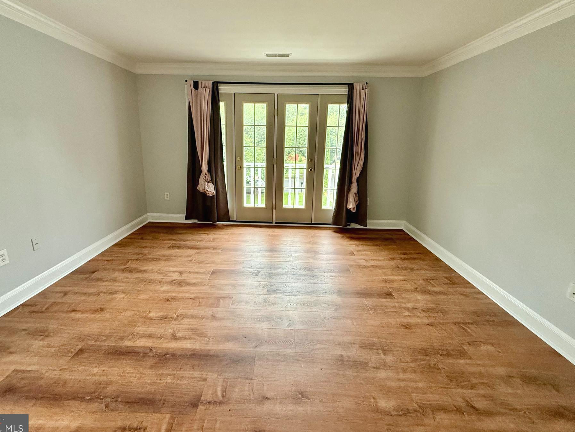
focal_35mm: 16
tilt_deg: -12.3
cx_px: 277
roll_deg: -1.1
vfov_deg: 77.9
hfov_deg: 94.5
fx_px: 266
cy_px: 194
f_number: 2.2
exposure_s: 1/99
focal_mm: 2.22
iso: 250
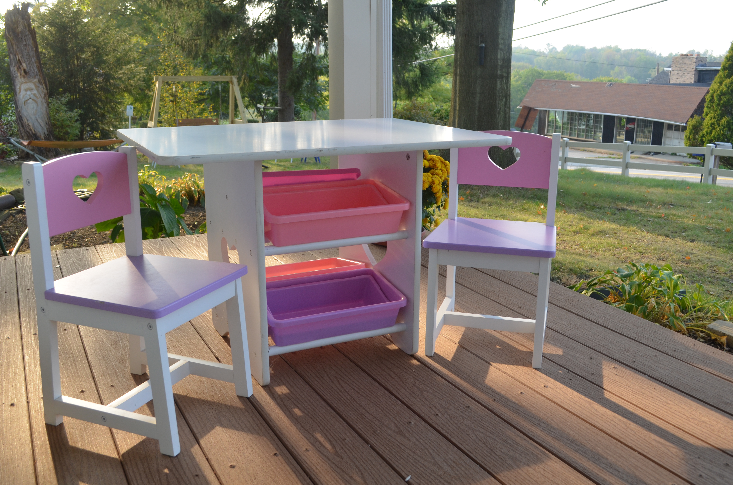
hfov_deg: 57.3
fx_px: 671
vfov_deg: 39.8
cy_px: 242
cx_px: 366
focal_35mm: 33
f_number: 6.3
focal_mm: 22
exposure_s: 1/160
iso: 400
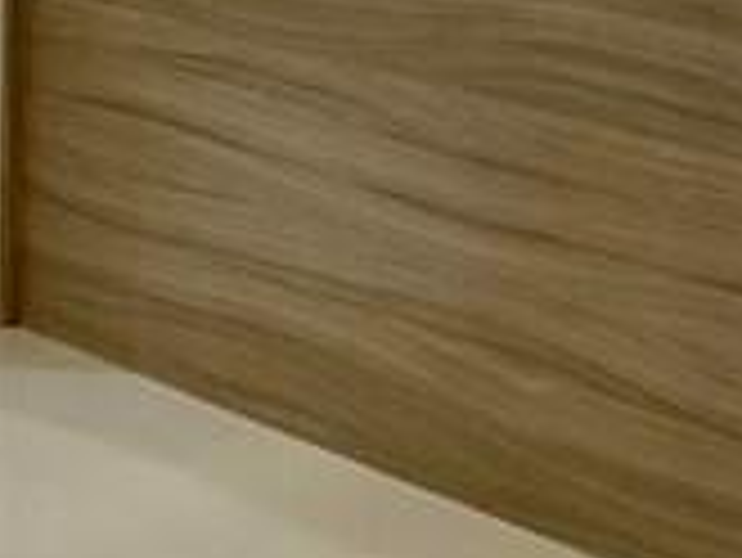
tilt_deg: -2.2
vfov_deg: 8.8
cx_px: 1003
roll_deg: -0.4
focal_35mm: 161
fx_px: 3454
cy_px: -490
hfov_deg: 11.9
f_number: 1.8
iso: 80
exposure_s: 1/120
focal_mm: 4.25
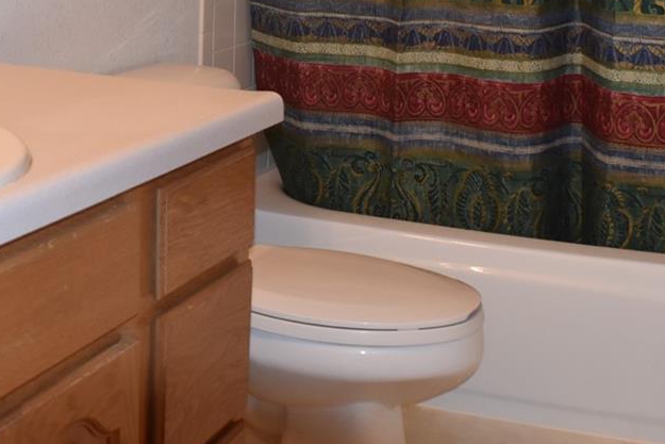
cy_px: -95
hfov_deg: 23.0
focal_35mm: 88
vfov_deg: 14.9
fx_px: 1631
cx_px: 228
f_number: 4
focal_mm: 23
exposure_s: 1/60
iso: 800
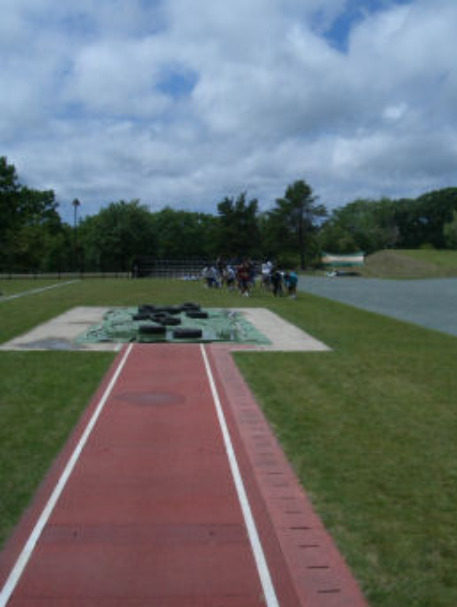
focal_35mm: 43
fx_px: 756
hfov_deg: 33.6
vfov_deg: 43.8
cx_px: 252
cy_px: 288
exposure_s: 1/2000
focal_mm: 5.8
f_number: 4.3
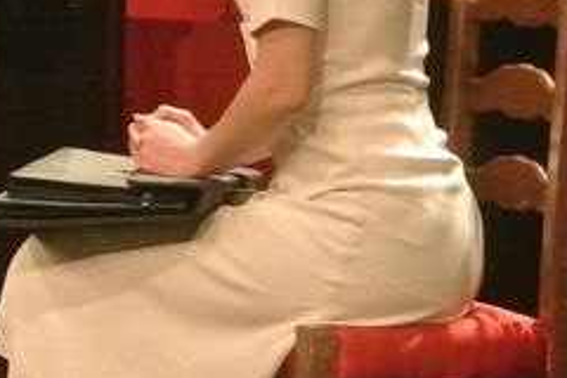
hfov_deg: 6.0
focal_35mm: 344
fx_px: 5418
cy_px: 77
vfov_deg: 4.0
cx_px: 7
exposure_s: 1/100
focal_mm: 38.5
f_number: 5
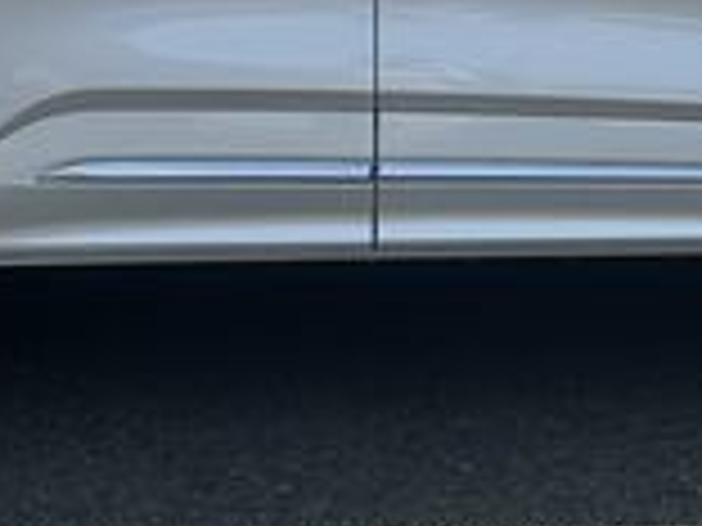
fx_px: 2697
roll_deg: +2.6
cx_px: 446
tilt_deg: -14.1
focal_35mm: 133
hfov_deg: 14.8
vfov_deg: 11.1
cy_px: 67
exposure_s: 1/2632
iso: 50
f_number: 1.5
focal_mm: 5.7
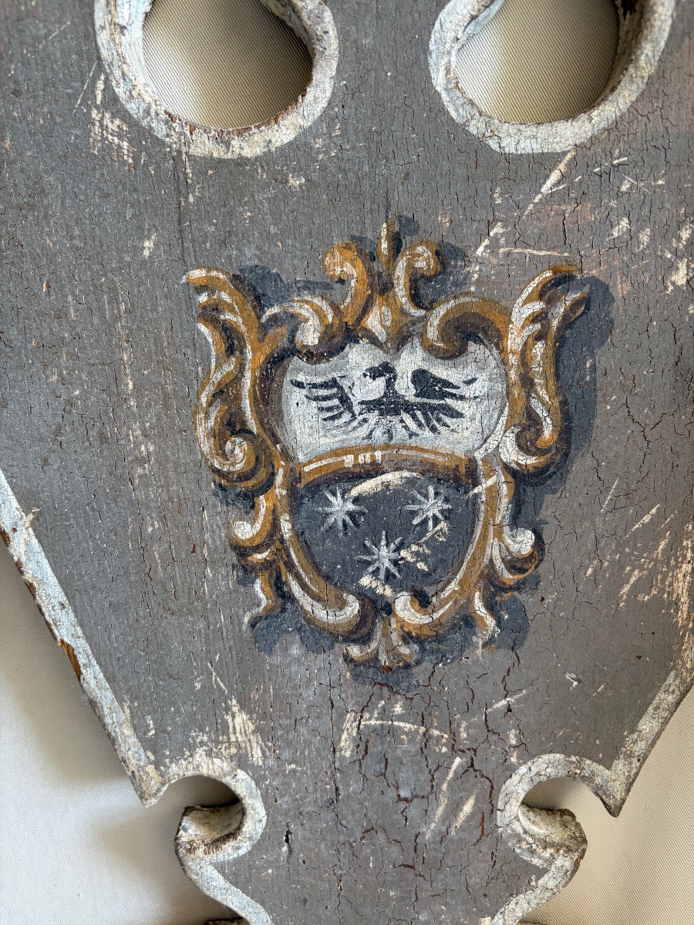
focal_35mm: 26
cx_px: 347
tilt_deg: -29.9
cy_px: 462
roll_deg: +2.3
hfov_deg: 53.1
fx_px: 695
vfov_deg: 67.3
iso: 125
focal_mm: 5.96
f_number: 1.6
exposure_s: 1/110
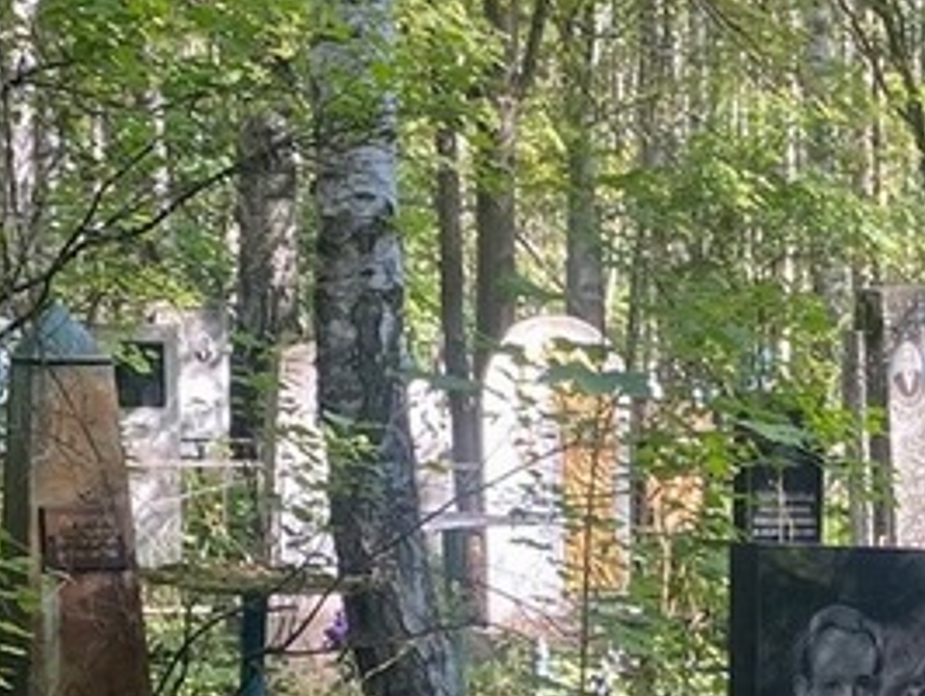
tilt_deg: -8.8
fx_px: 2675
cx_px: 956
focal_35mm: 100
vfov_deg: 14.3
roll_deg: -1.9
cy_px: 842
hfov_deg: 19.0
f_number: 1.8
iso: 64
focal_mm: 4.25
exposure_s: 1/122
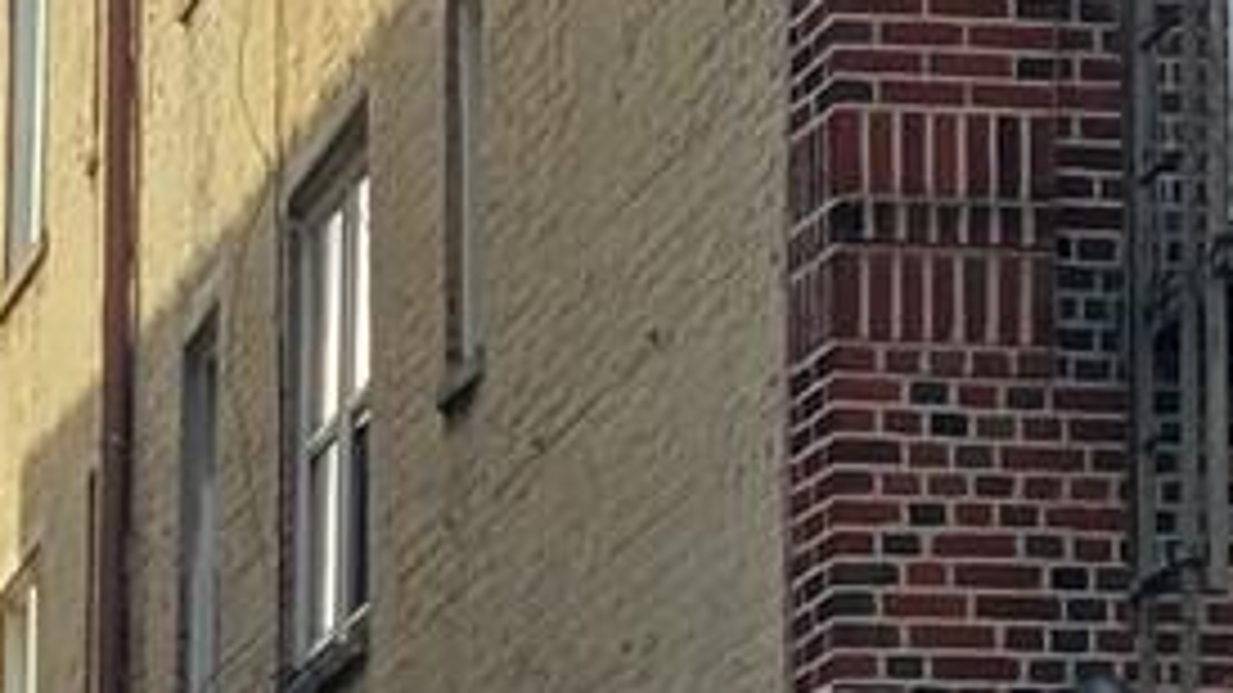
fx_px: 6930
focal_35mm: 212
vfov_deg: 5.7
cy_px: 171
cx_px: 1084
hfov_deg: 10.1
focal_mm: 5.4
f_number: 1.8
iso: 40
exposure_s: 1/1078
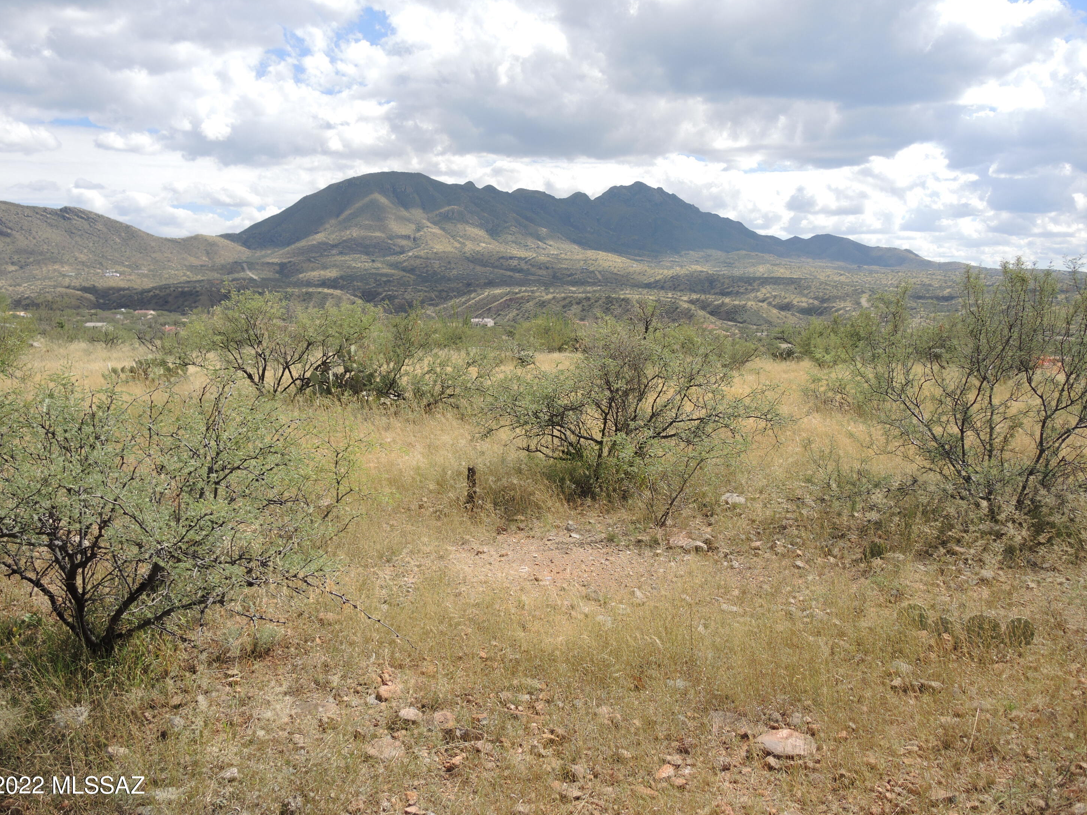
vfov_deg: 48.2
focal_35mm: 29
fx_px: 911
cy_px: 402
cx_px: 535
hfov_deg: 61.7
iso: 80
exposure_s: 1/1600
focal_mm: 6
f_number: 2.5
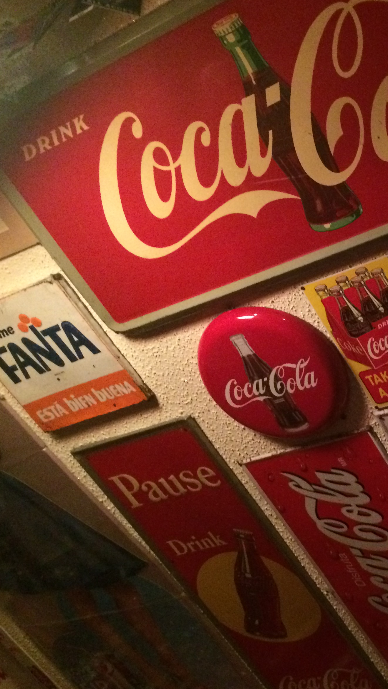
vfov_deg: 46.4
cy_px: 341
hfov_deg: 24.7
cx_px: 456
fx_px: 805
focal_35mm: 44
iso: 400
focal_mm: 4.15
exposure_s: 1/15
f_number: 2.2
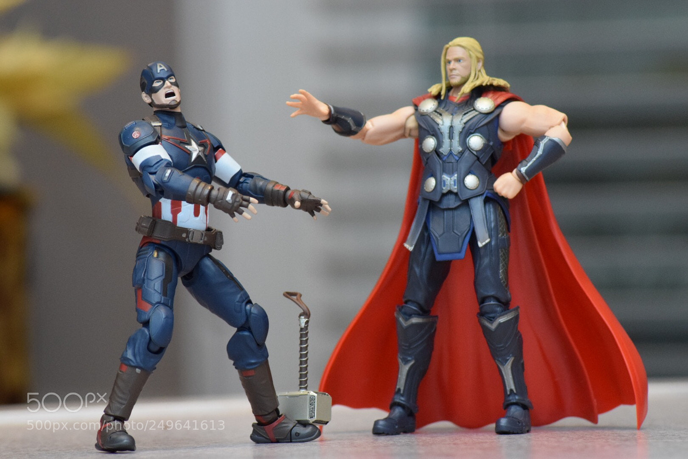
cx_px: 344
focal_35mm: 255
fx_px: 4873
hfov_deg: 8.1
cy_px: 230
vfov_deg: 5.4
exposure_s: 1/60
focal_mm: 170
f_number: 10
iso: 2500
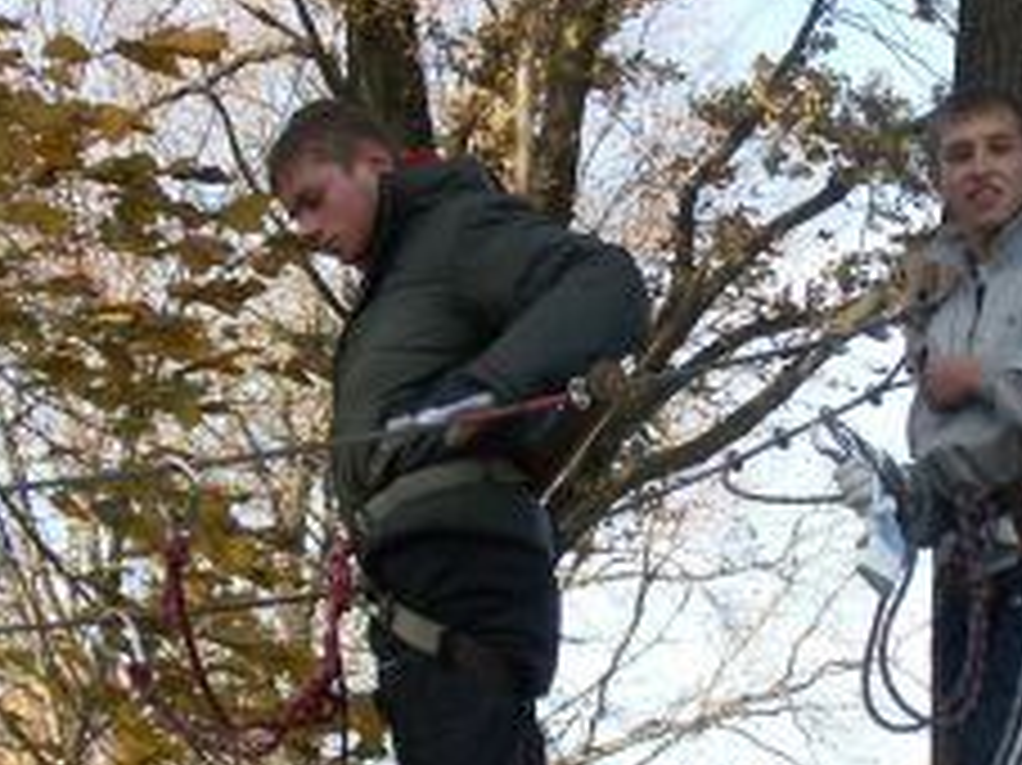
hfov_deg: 19.8
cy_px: 414
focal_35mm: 98
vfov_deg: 15.1
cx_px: 819
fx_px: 2892
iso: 50
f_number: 3.5
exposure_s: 1/200
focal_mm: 7.7
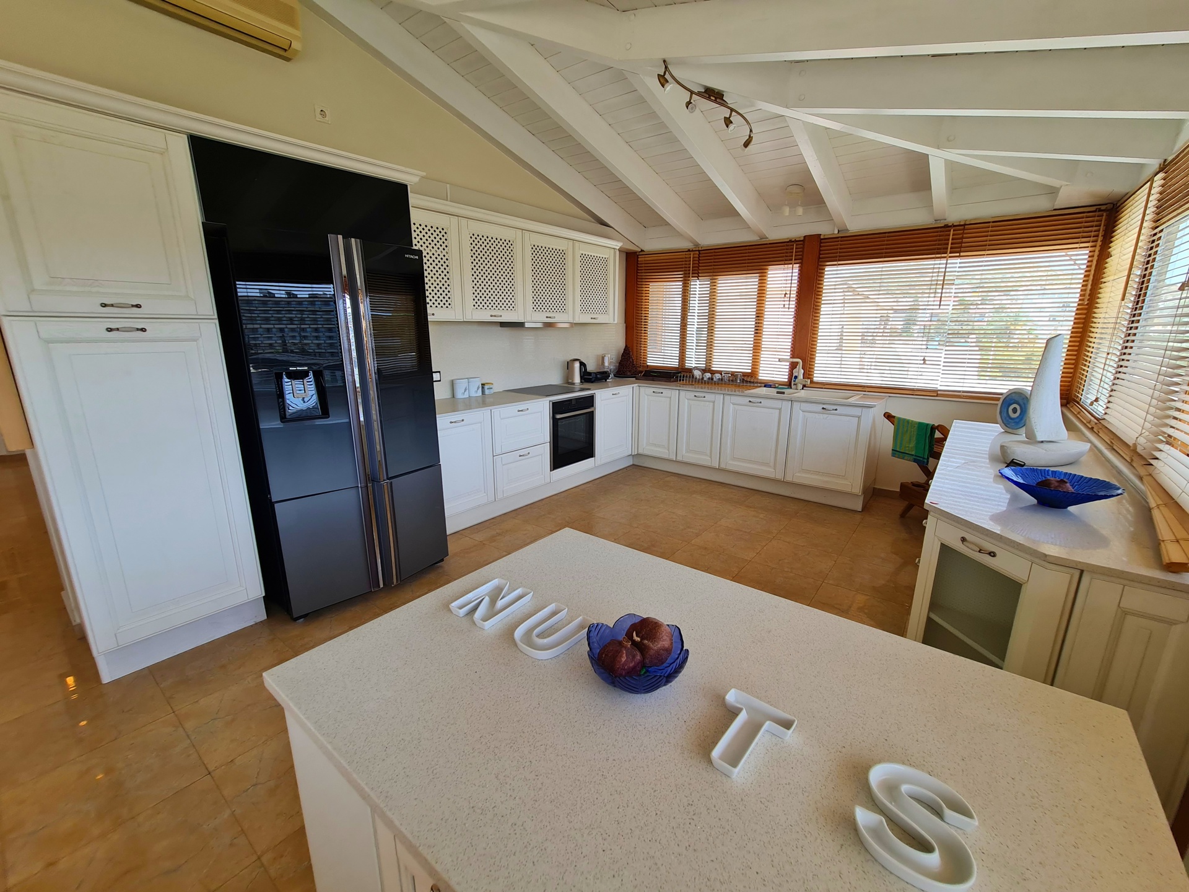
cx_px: 594
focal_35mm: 13
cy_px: 446
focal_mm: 2.2
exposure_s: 1/221
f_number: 2.2
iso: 64
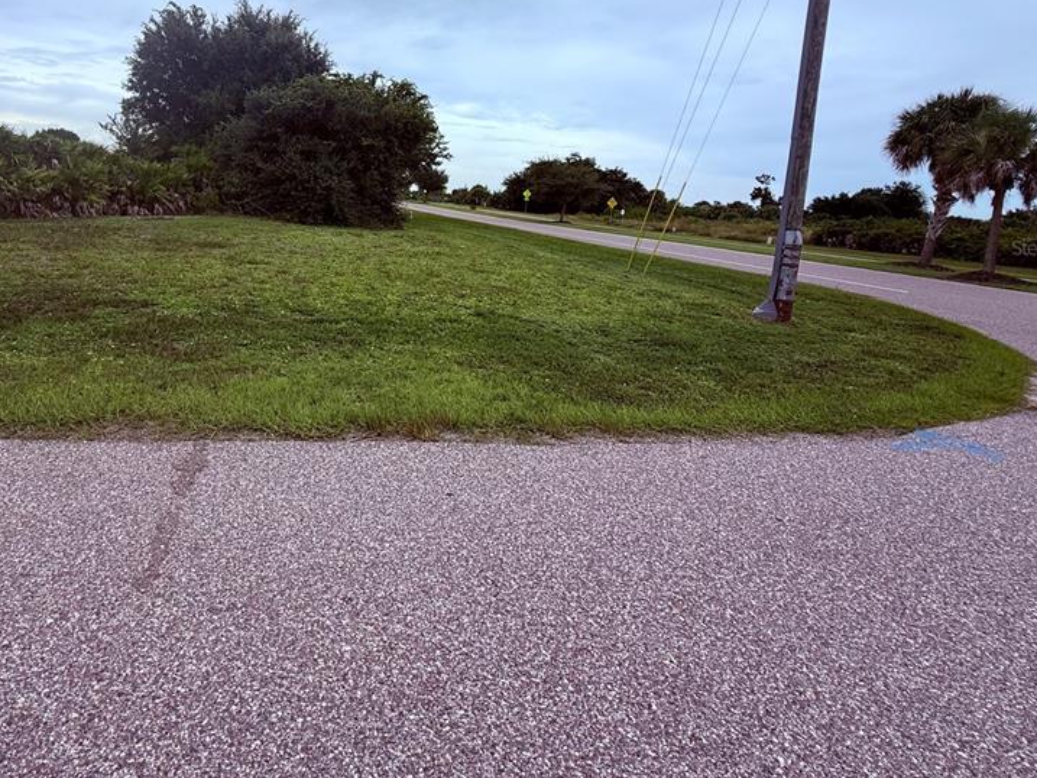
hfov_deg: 79.4
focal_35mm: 20
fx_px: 599
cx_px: 359
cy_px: 247
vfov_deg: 64.0
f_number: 2.2
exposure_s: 1/644
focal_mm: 2.22
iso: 50
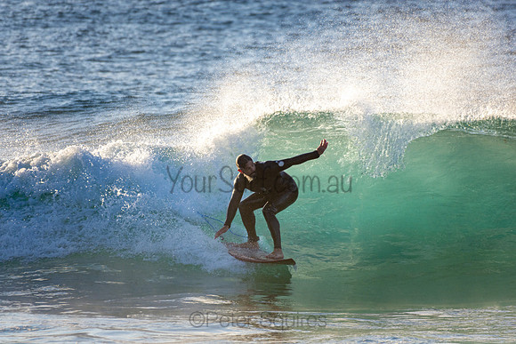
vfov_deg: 1.8
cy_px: 172
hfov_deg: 2.7
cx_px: 258
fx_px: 10752
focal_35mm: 750
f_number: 5.6
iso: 280
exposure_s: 1/1250
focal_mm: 500
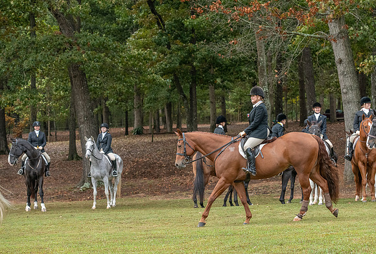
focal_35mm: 104
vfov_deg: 13.3
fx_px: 1091
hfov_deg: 19.5
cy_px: 145
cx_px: 237
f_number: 4
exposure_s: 1/500
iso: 1600
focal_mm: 82
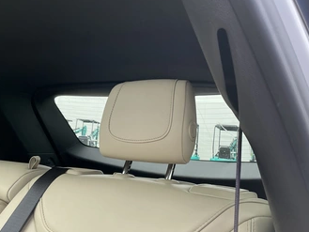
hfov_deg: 53.9
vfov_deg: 41.8
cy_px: 123
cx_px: 162
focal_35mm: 34
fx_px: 304
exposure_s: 1/122
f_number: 1.8
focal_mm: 3
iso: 40
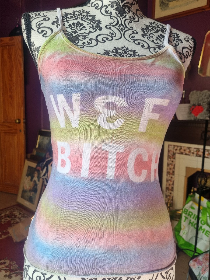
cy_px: 140
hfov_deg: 53.1
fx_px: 210
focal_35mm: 26
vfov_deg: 67.3
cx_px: 105
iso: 64
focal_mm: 5.4
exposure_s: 1/100
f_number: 1.8
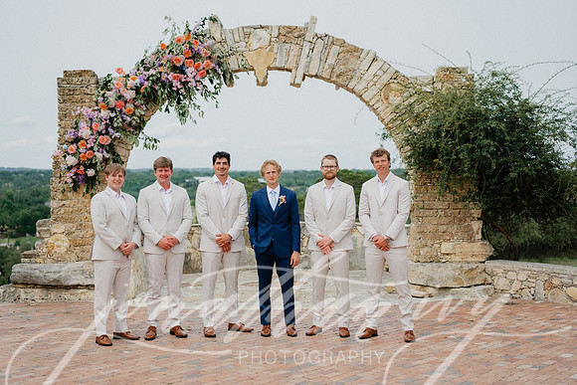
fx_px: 802
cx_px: 288
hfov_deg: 39.6
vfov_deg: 27.0
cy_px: 192
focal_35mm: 50
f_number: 2.5
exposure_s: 1/4000
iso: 160
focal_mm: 50
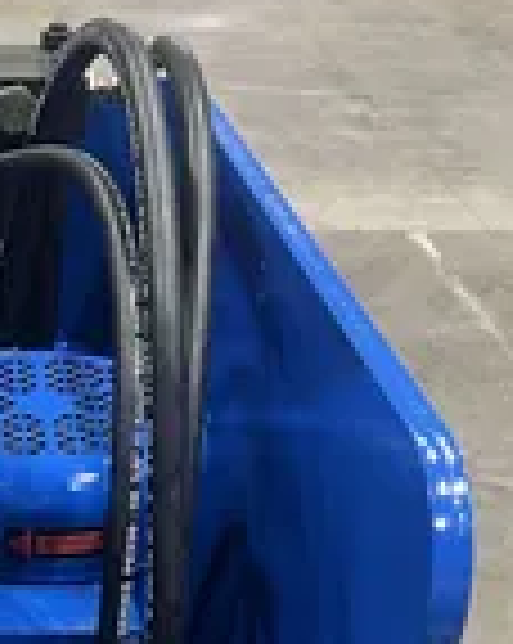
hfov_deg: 20.0
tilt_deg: -38.5
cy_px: 725
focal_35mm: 71
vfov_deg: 24.8
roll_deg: +0.1
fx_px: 1350
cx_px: -122
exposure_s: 1/60
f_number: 1.5
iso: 160
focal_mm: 5.7
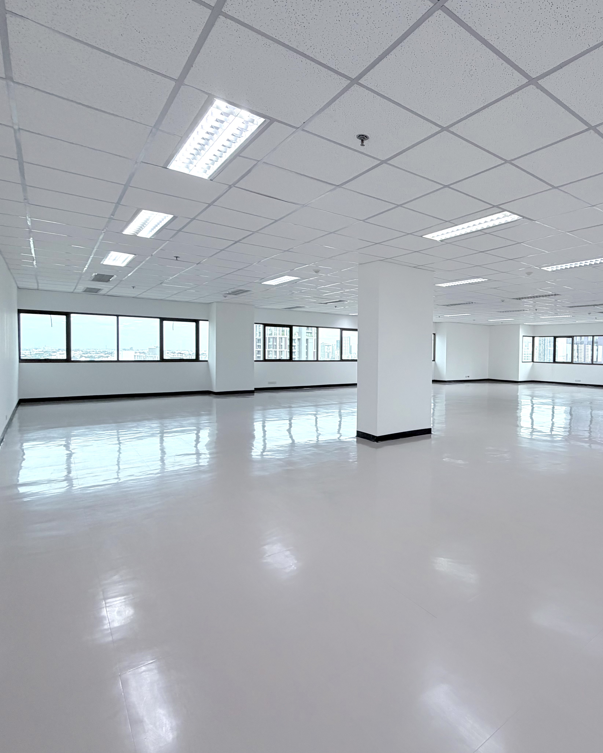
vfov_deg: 83.2
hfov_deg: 66.7
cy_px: 363
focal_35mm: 19
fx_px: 424
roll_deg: -0.3
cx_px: 447
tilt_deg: -1.3
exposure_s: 1/100
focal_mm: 2.22
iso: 125
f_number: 2.2
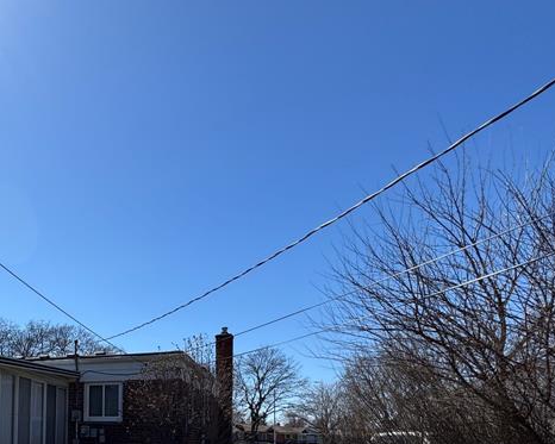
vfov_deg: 43.4
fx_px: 493
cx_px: 56
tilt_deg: +2.8
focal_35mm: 30
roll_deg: -0.9
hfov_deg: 51.8
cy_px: 417
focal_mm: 2.22
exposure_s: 1/1927
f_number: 2.2
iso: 50
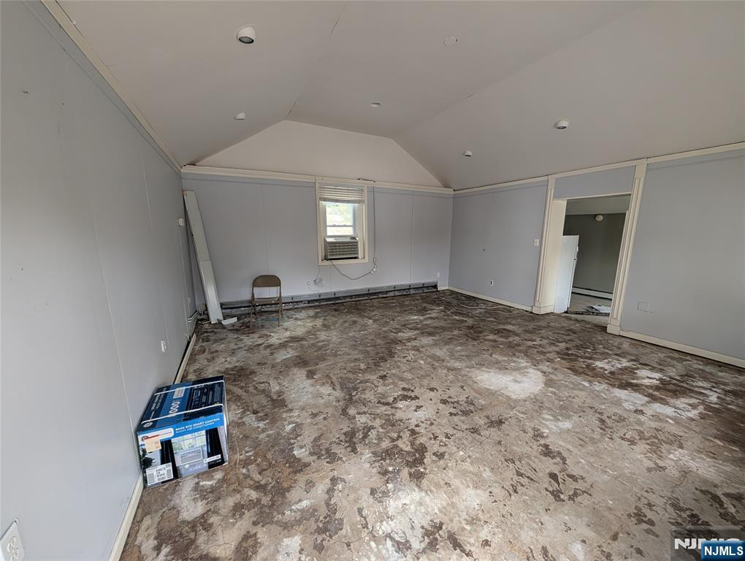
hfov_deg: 110.5
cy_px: 280
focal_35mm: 12
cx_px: 372
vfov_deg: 94.6
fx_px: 259
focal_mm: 2.02
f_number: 1.7
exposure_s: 1/75.2
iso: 74
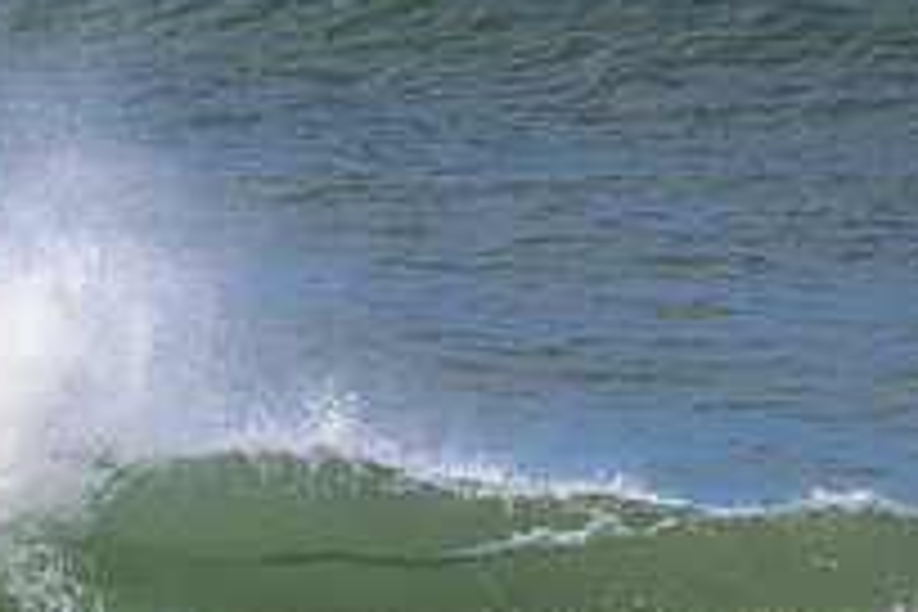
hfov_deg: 1.3
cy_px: 704
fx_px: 39981
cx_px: -454
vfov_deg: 0.9
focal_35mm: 1568
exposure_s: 1/2000
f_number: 10
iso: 560
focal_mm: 420
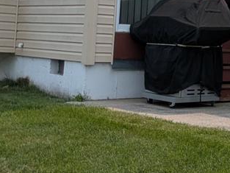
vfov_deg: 12.7
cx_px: 423
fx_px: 764
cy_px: -10
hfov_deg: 14.8
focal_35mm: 115
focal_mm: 5.43
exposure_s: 1/3086
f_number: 1.89
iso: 51
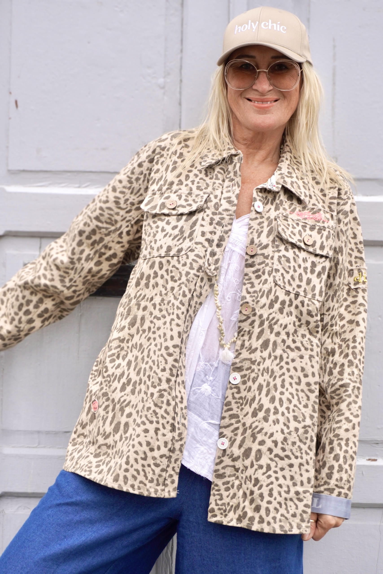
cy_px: 287
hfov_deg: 19.7
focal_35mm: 69
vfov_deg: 29.2
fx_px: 1101
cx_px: 192
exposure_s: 1/160
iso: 160
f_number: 5.6
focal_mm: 46
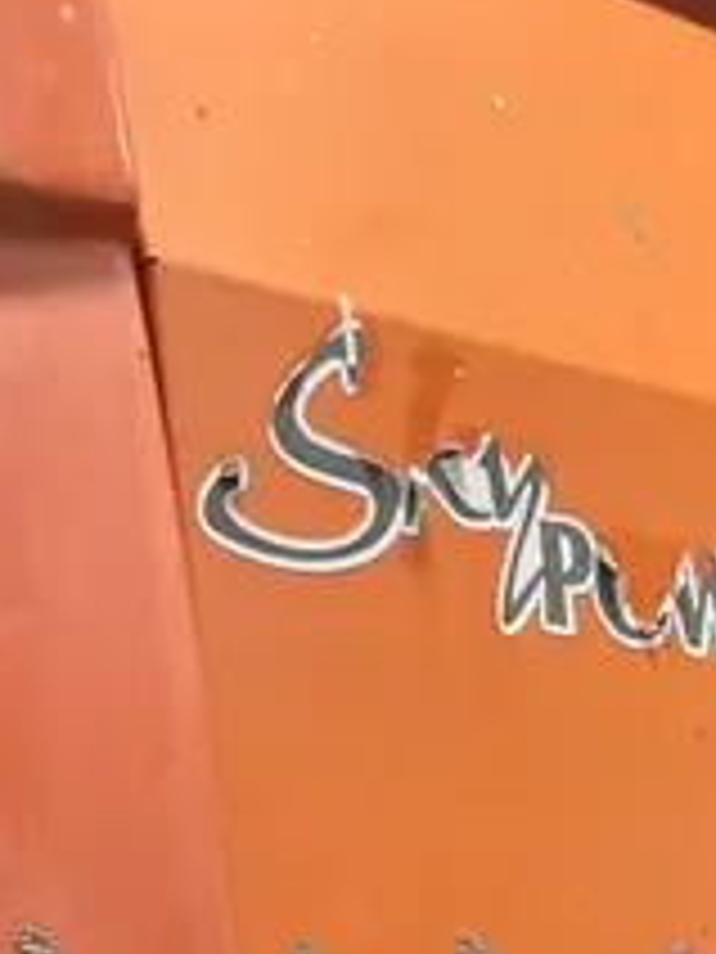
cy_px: 1420
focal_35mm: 90
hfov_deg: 15.5
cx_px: 973
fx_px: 2482
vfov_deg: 19.2
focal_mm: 4.2
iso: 250
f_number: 1.6
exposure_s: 1/60
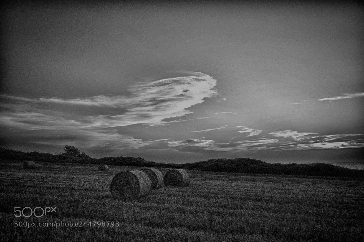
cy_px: 121
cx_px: 182
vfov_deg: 43.5
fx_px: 303
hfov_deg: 62.0
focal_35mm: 30
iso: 250
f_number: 8
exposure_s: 1/60
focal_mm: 20
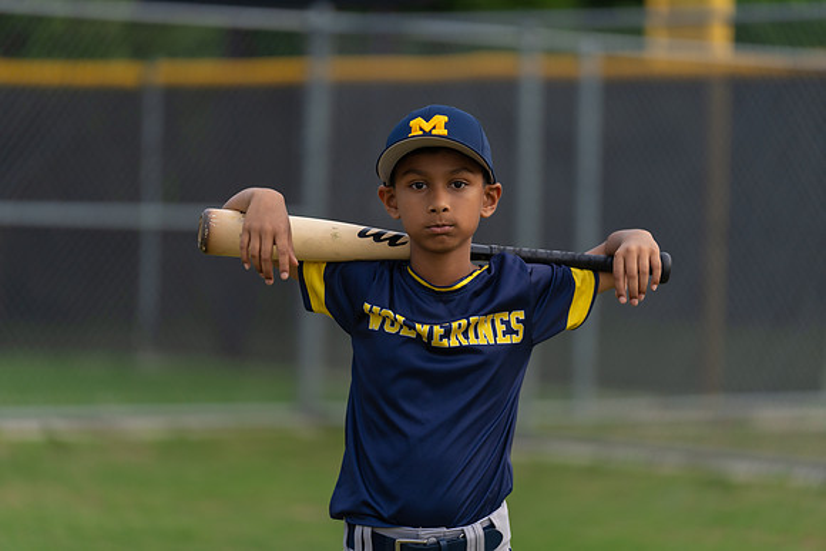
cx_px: 413
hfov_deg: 12.7
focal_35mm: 162
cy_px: 276
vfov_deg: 8.5
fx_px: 3718
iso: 250
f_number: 2.8
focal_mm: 162
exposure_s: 1/320
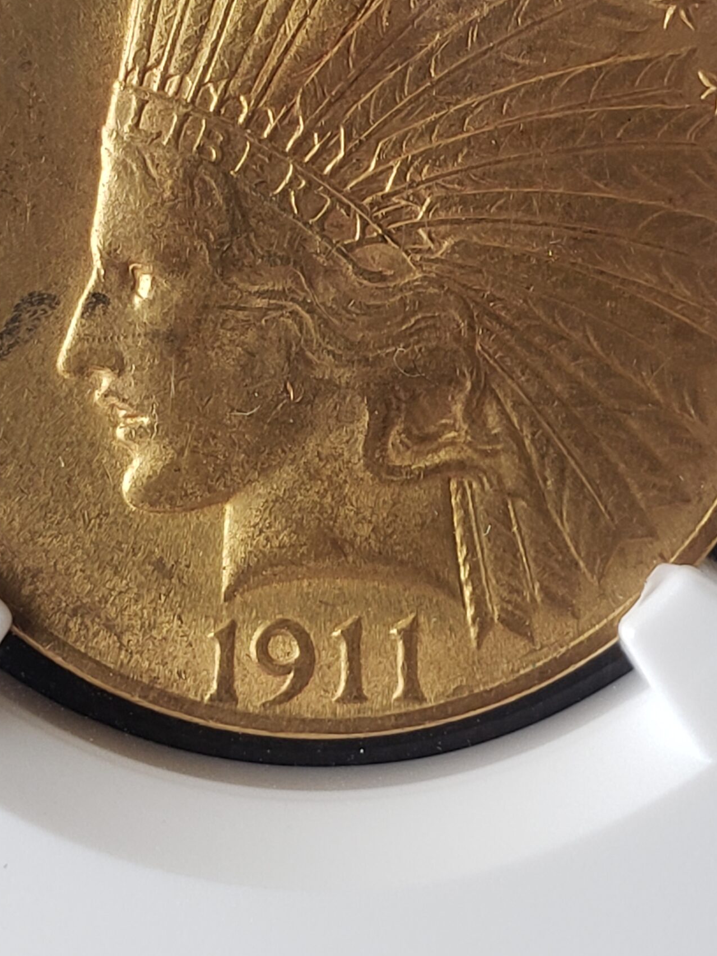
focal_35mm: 39
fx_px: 1077
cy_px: 263
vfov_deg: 46.5
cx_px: 315
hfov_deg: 36.8
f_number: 2.4
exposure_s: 1/60
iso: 80
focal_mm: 4.3
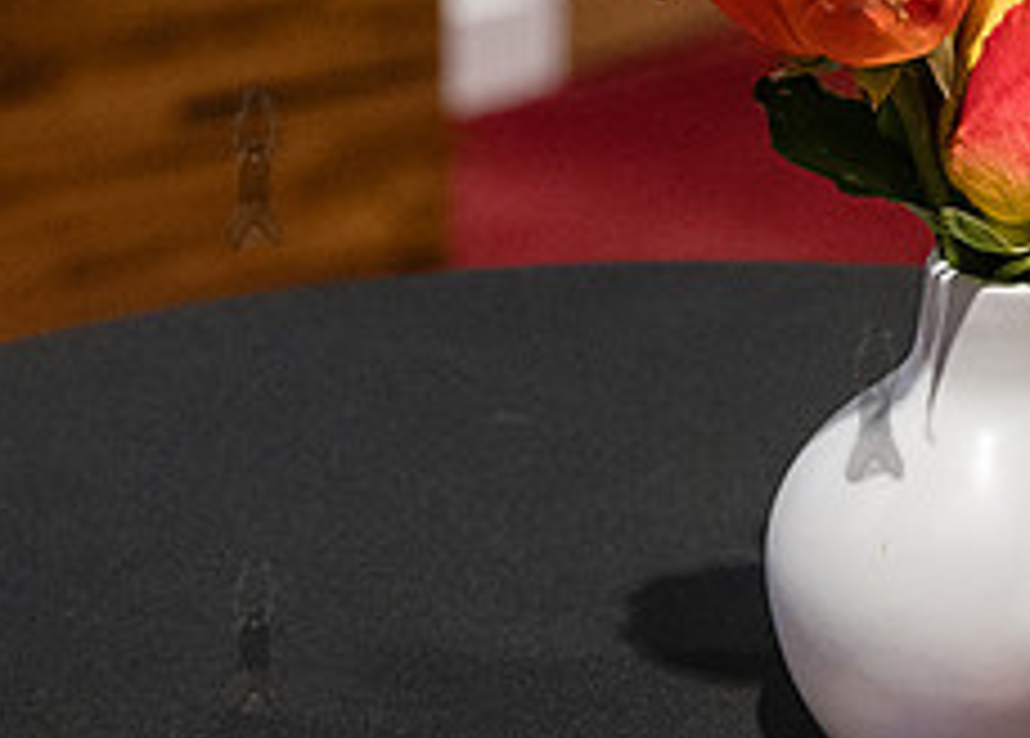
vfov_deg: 9.9
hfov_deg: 13.7
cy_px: 324
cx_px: 820
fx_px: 4275
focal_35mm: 146
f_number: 4
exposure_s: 1/320
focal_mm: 48
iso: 6400
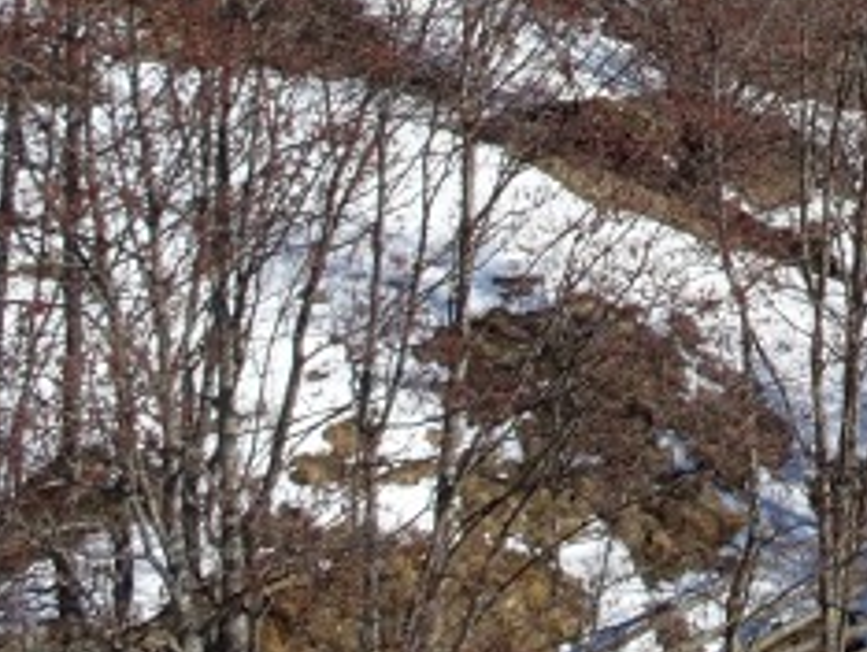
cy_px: -422
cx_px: 1423
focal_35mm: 82
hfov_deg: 19.6
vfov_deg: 16.0
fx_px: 2056
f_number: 3.5
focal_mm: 4.1
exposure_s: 1/800
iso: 80
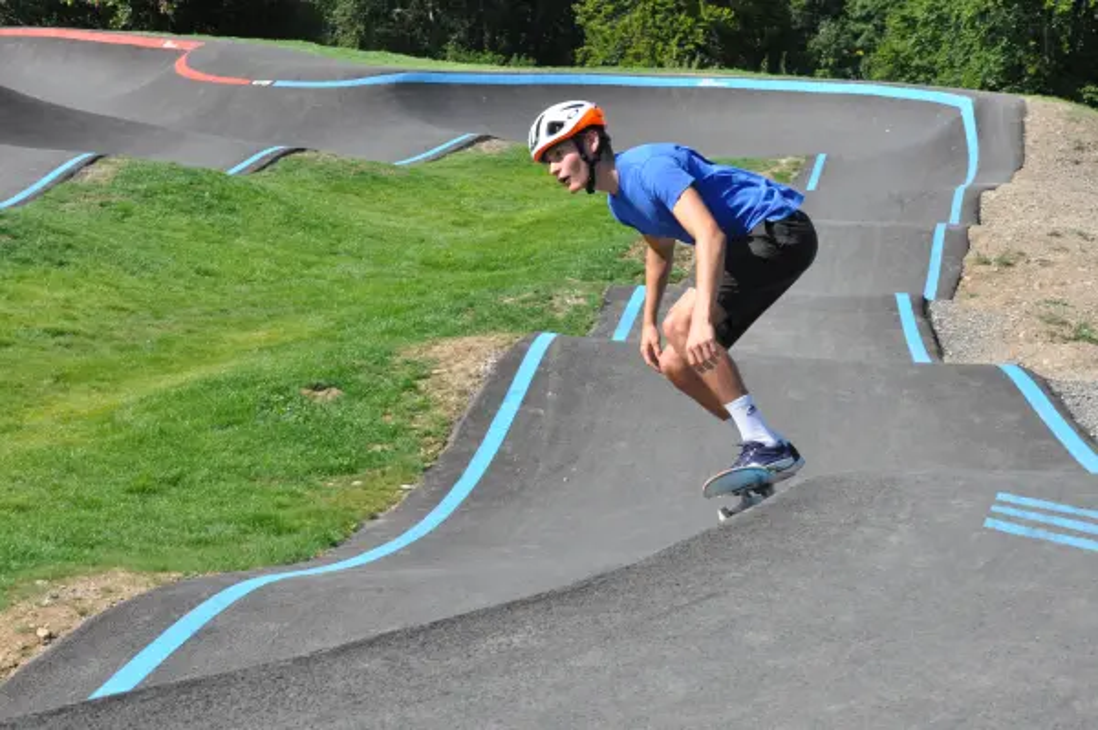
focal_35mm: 78
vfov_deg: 17.5
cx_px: 549
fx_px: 2377
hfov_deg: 26.0
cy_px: 365
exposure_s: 1/640
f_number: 13
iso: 800
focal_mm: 52
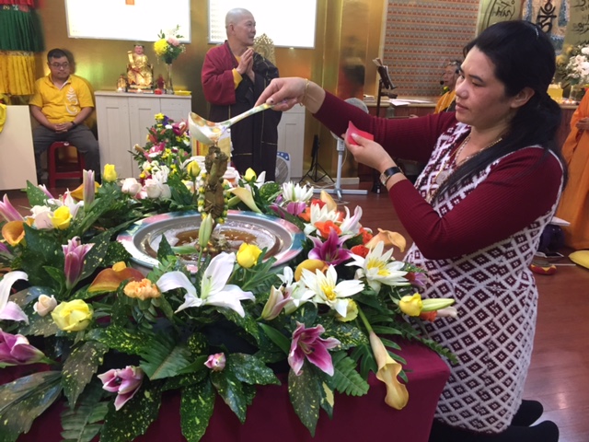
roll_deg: -4.4
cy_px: 221
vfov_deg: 48.2
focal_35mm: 29
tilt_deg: -19.7
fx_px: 493
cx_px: 294
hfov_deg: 61.7
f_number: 2.2
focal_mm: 4.15
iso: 200
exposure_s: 1/33
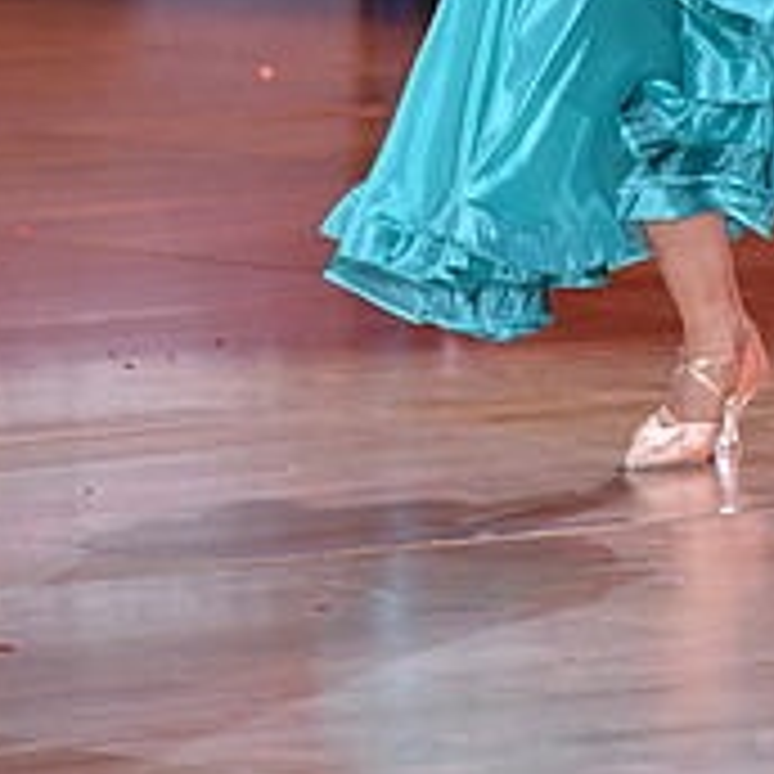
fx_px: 14520
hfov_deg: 3.1
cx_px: 619
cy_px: -414
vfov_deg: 3.0
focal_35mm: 574
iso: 1600
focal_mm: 200
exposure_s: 1/250
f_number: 5
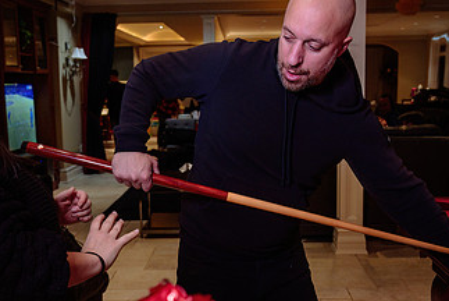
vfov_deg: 28.1
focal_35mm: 48
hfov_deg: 41.1
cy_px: 171
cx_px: 224
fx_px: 599
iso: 500
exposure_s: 1/100
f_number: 4
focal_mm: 24
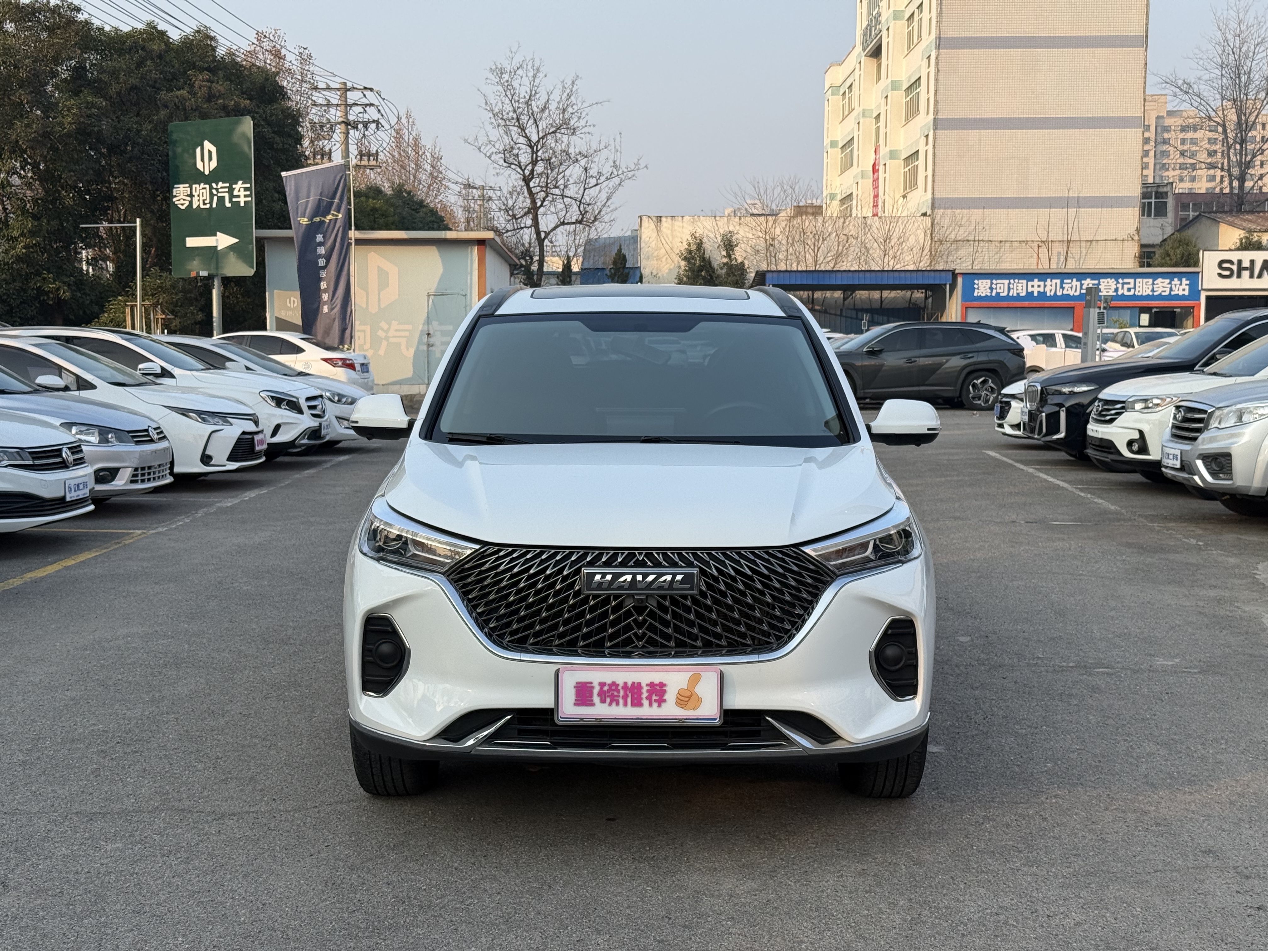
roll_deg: +0.2
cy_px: 476
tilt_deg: -5.1
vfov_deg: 30.3
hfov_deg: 39.7
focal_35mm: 48
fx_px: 1758
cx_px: 634
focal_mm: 6.76
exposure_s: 1/1715
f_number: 1.78
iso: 64
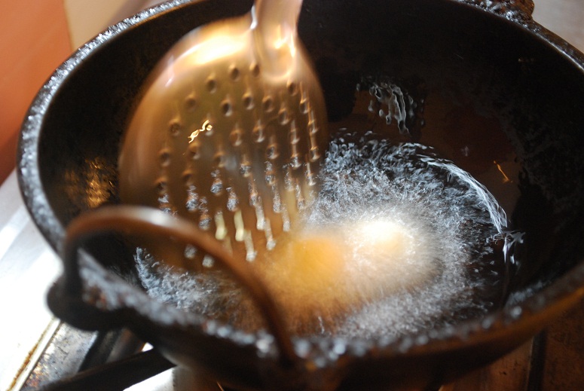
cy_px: 196
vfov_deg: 20.7
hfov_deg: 30.5
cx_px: 292
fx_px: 1072
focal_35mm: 66
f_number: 5.3
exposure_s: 1/5
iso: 800
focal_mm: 44
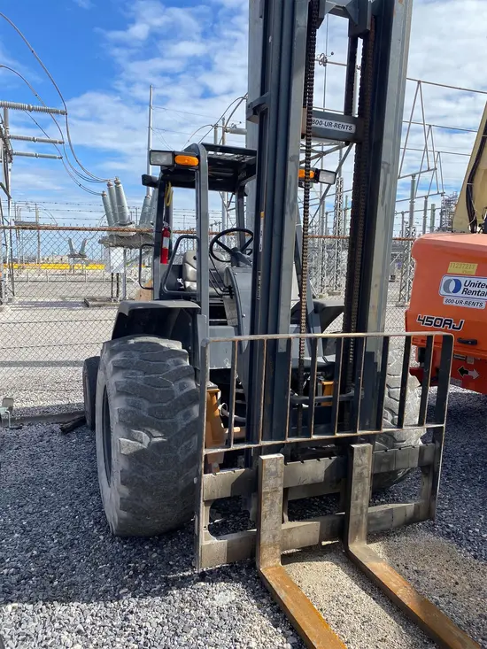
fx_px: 488
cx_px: 244
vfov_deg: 67.3
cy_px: 324
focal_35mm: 26
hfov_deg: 53.1
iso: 32
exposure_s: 1/2315
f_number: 1.8
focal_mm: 4.25
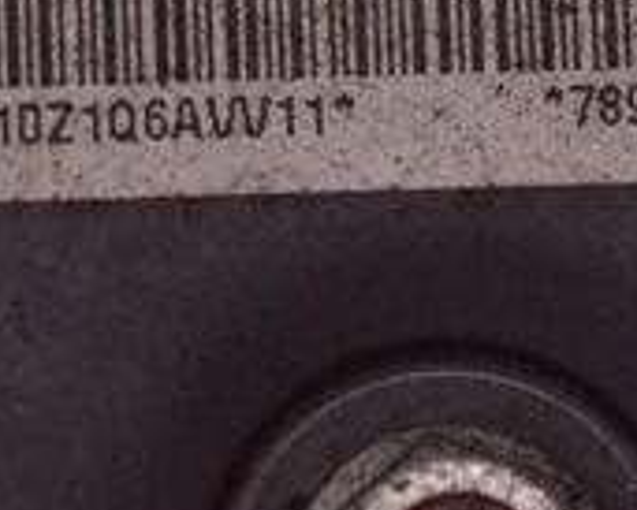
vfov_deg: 5.3
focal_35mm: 290
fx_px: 5466
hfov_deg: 6.7
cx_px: 320
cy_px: -69
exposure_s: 1/400
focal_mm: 55
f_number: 5.6
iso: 1600
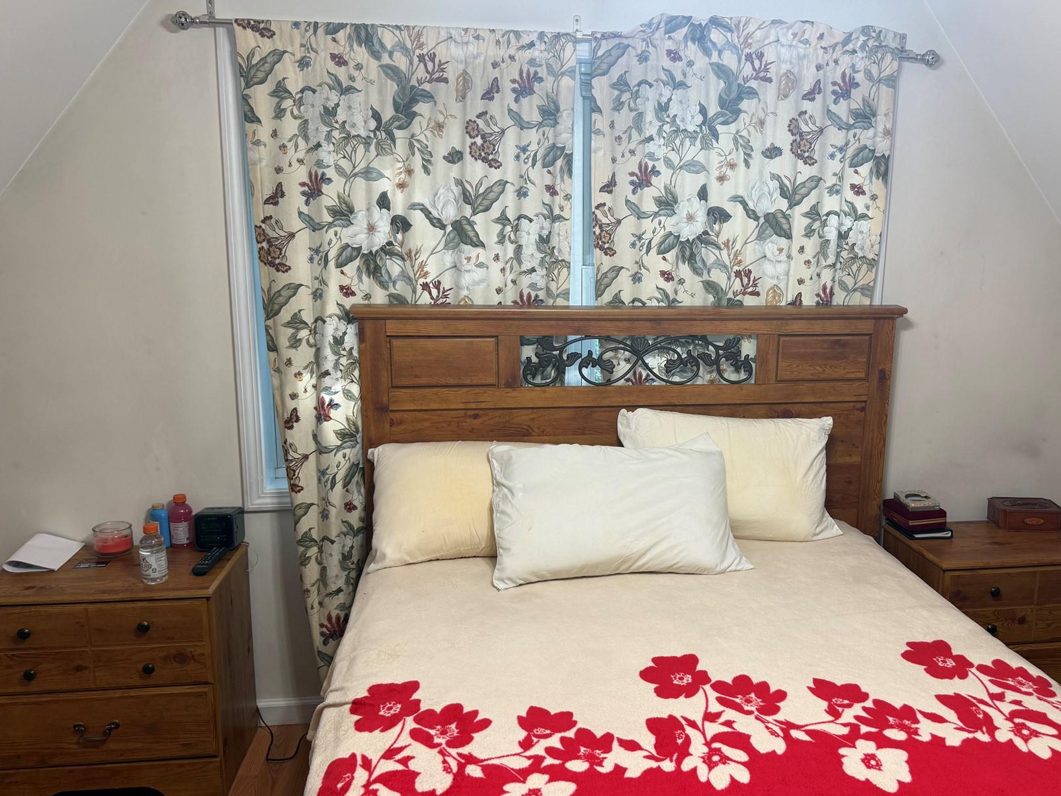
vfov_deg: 46.8
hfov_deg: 59.5
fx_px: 920
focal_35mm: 30
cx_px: 628
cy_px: 414
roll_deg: -0.2
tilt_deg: -9.5
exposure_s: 1/120
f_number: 1.78
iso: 80
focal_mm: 6.76
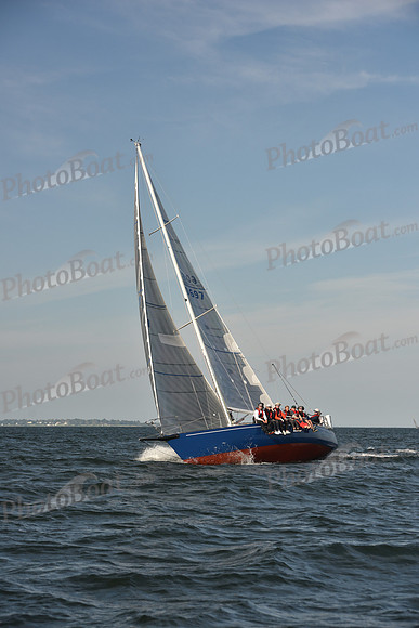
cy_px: 314
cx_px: 210
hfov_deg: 15.2
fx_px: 1570
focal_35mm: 90
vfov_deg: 22.6
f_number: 5.6
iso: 250
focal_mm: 90
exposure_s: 1/640
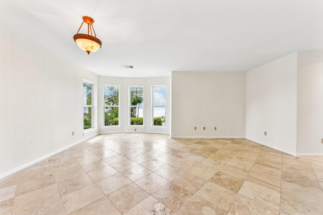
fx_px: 126
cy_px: 108
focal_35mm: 14
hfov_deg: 104.3
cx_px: 162
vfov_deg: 81.2
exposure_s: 1/20
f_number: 8
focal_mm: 14
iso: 100
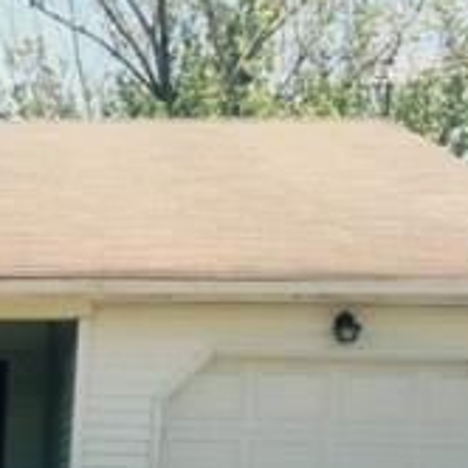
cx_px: -302
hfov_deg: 15.7
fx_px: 1514
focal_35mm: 99
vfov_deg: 16.4
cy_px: 643
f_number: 2.2
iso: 32
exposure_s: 1/648
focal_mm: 4.15
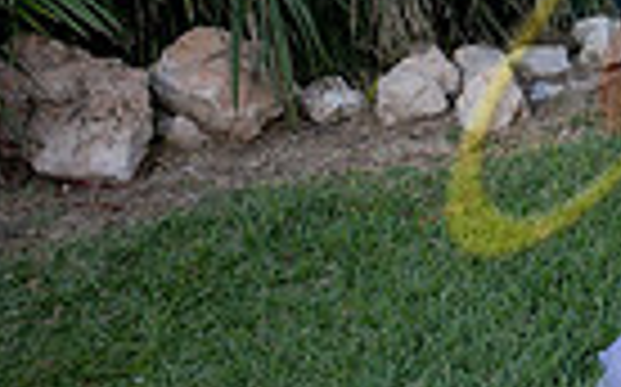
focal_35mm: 86
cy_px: -173
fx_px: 1454
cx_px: 1287
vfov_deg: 14.3
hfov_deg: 16.9
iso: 125
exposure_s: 1/400
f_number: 2.8
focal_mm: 20
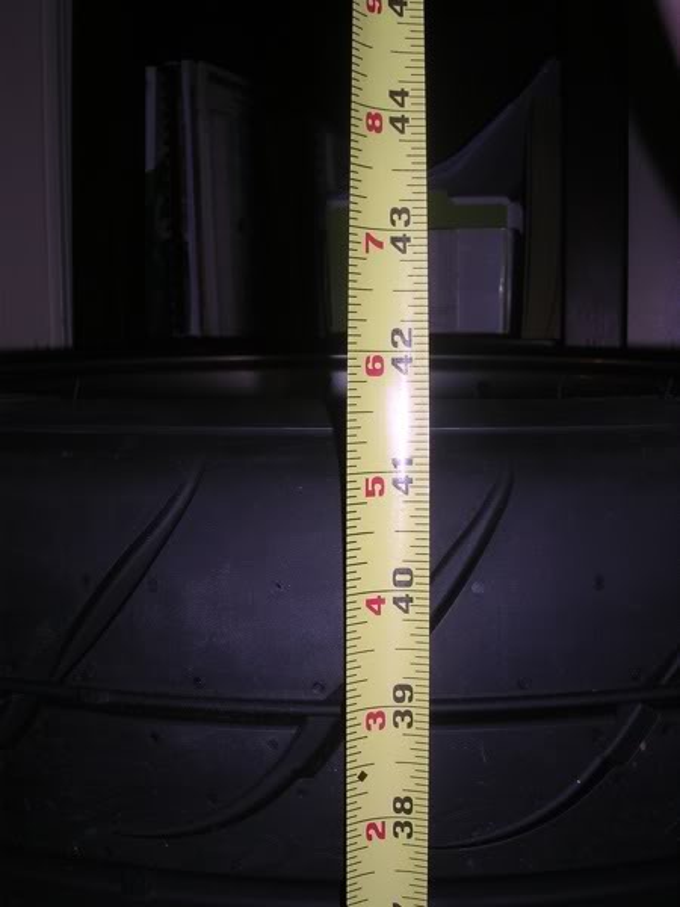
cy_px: 454
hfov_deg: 37.7
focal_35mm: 38
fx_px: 995
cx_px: 340
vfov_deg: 49.0
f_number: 5.6
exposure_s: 1/60.1
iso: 100
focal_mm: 5.8
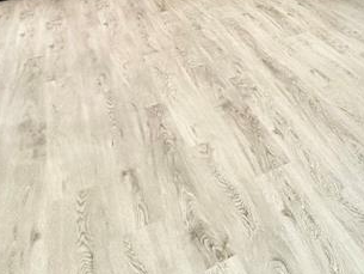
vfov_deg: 24.0
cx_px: 482
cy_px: -142
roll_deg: +1.1
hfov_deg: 30.8
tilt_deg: -1.6
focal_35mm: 47
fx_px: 494
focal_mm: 2.22
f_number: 2.2
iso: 80
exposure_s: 1/120
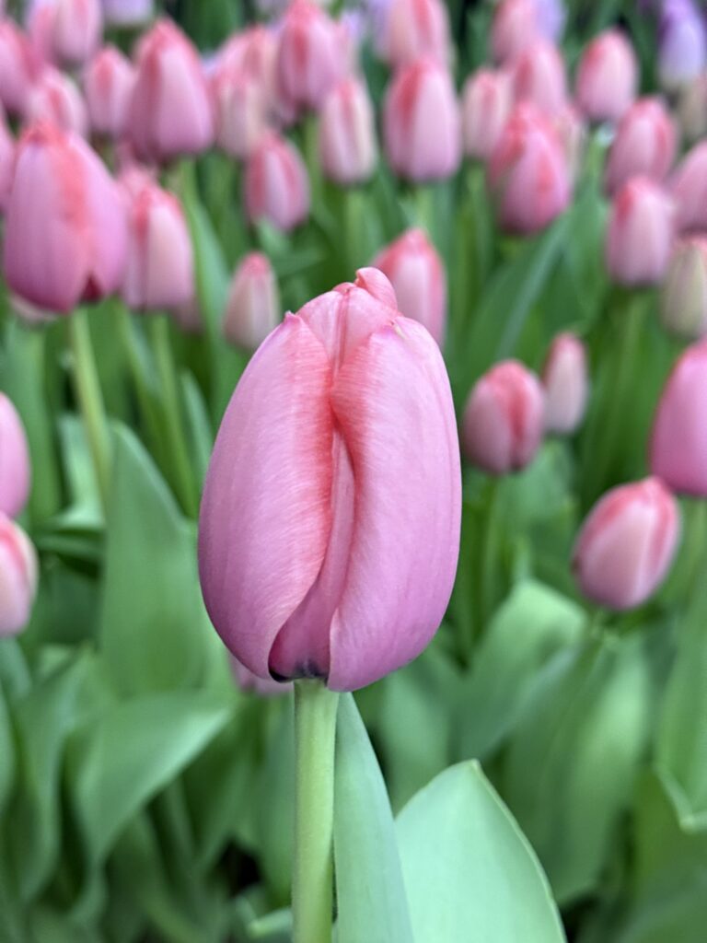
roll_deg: -1.2
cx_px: 354
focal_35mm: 48
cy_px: 472
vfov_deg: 39.7
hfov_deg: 30.3
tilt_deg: -32.0
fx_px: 1307
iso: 320
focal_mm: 6.76
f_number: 1.78
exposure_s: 1/33
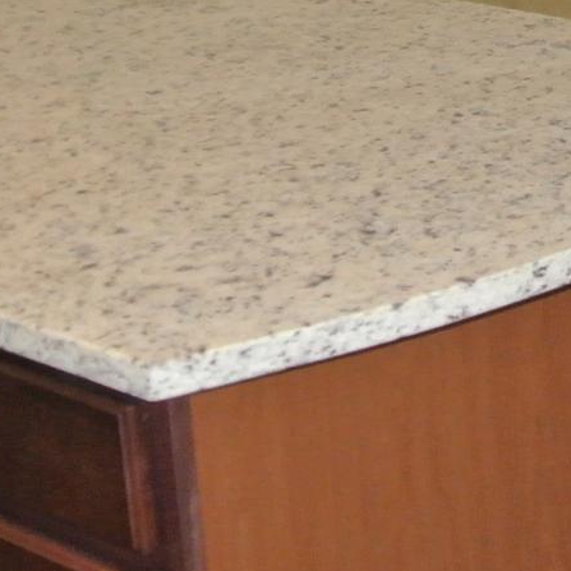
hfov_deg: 13.2
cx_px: 1168
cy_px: -129
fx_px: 2109
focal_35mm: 113
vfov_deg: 14.9
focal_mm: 11
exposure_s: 1/60
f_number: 3.5
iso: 800
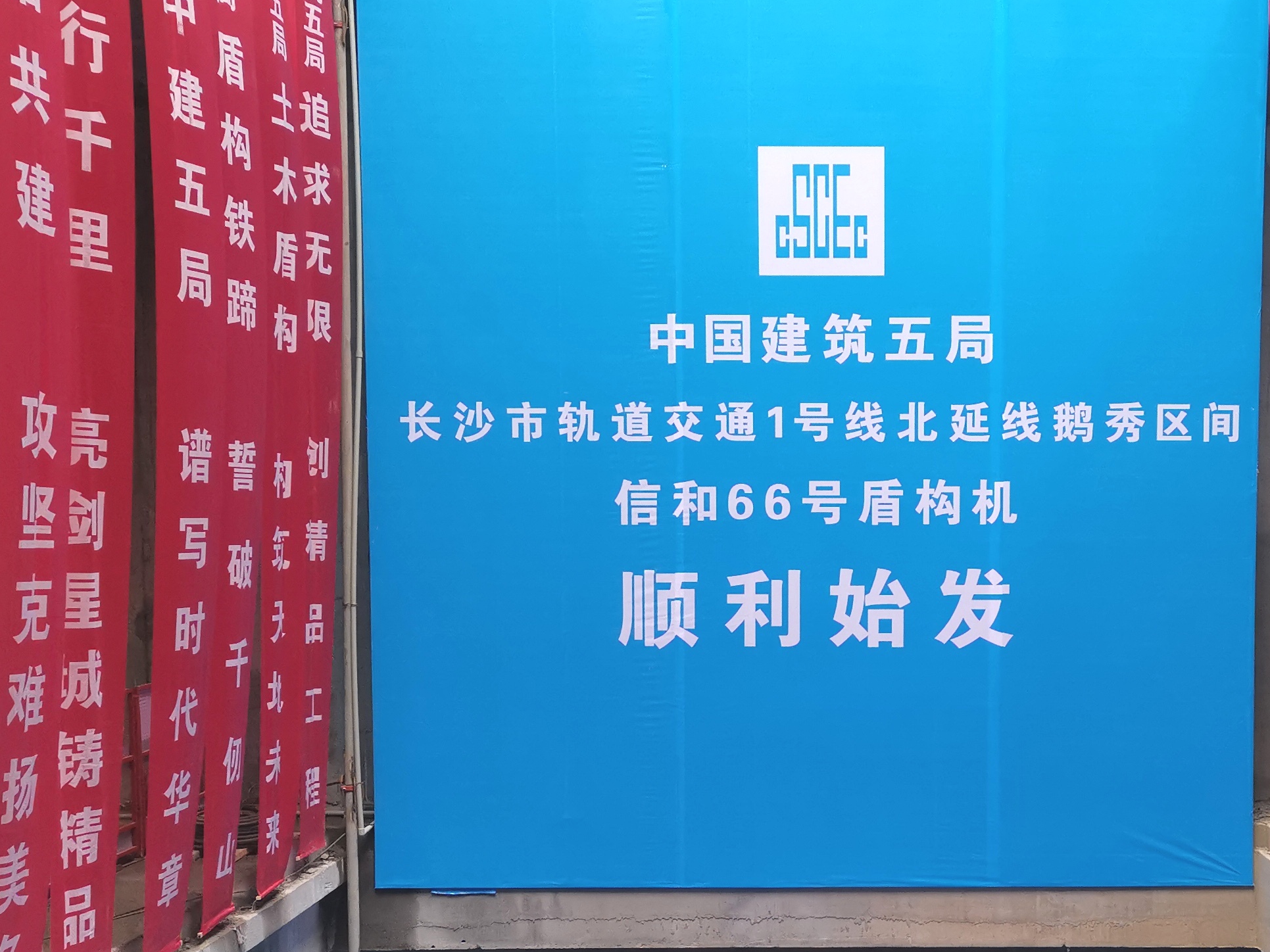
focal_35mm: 51
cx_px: 841
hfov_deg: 37.1
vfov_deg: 28.3
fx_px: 1871
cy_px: 672
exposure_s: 1/100
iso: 250
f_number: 1.8
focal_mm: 5.58
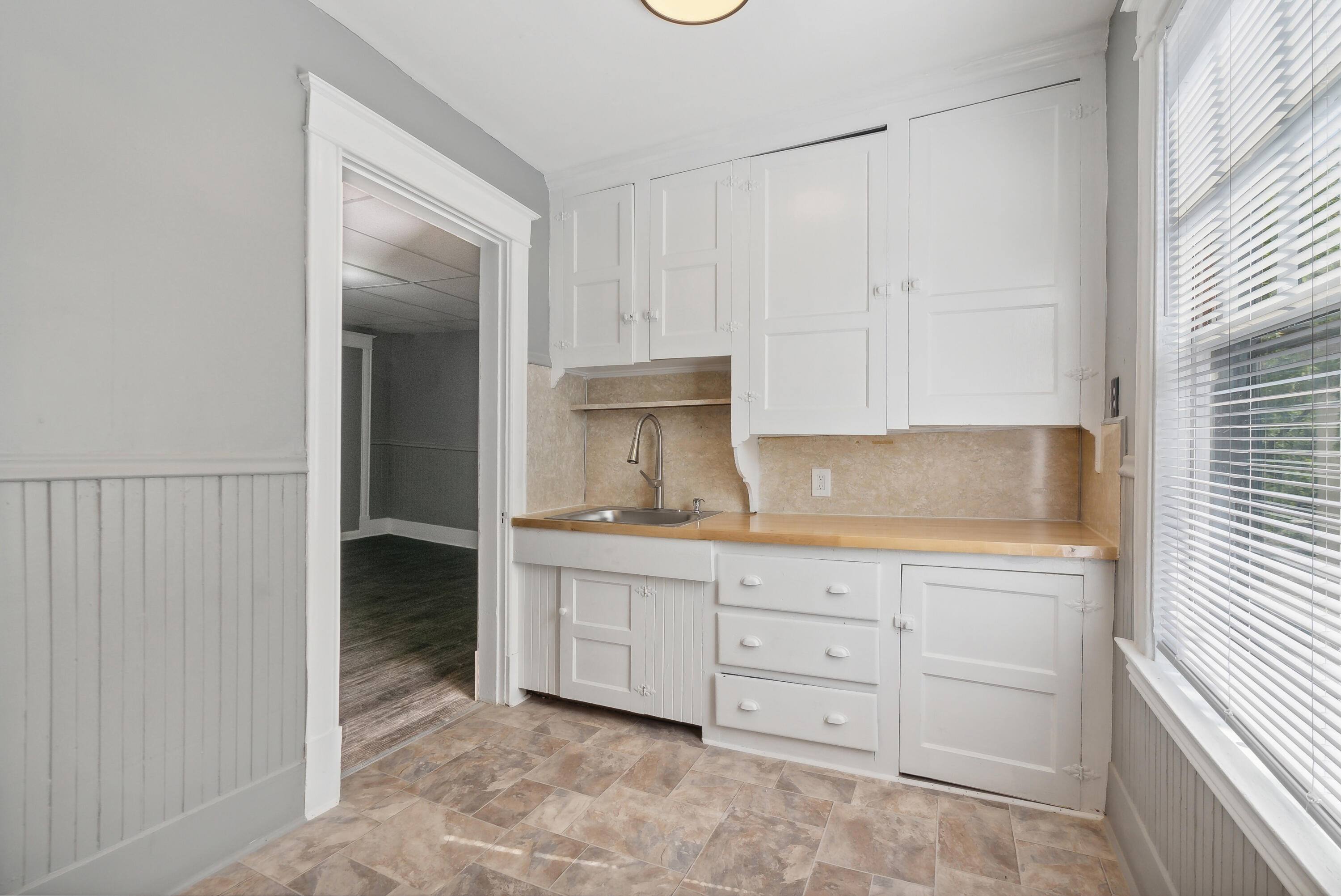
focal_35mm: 16
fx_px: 596
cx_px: 670
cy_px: 448
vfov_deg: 73.8
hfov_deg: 96.7
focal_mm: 16
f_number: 7.1
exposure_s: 1/160
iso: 800
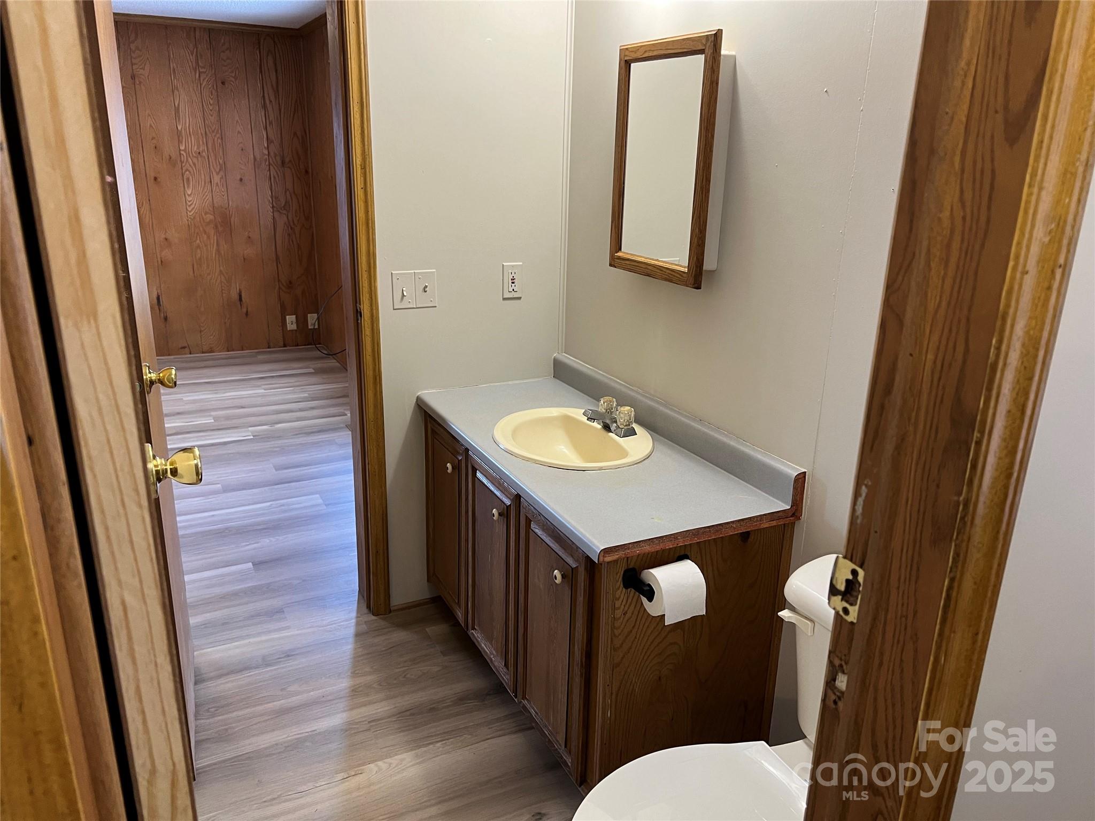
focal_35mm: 26
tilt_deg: -18.3
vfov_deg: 53.1
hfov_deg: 67.3
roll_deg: -1.5
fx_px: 822
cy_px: 410
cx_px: 548
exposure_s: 1/60
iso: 125
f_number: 1.5
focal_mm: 5.7
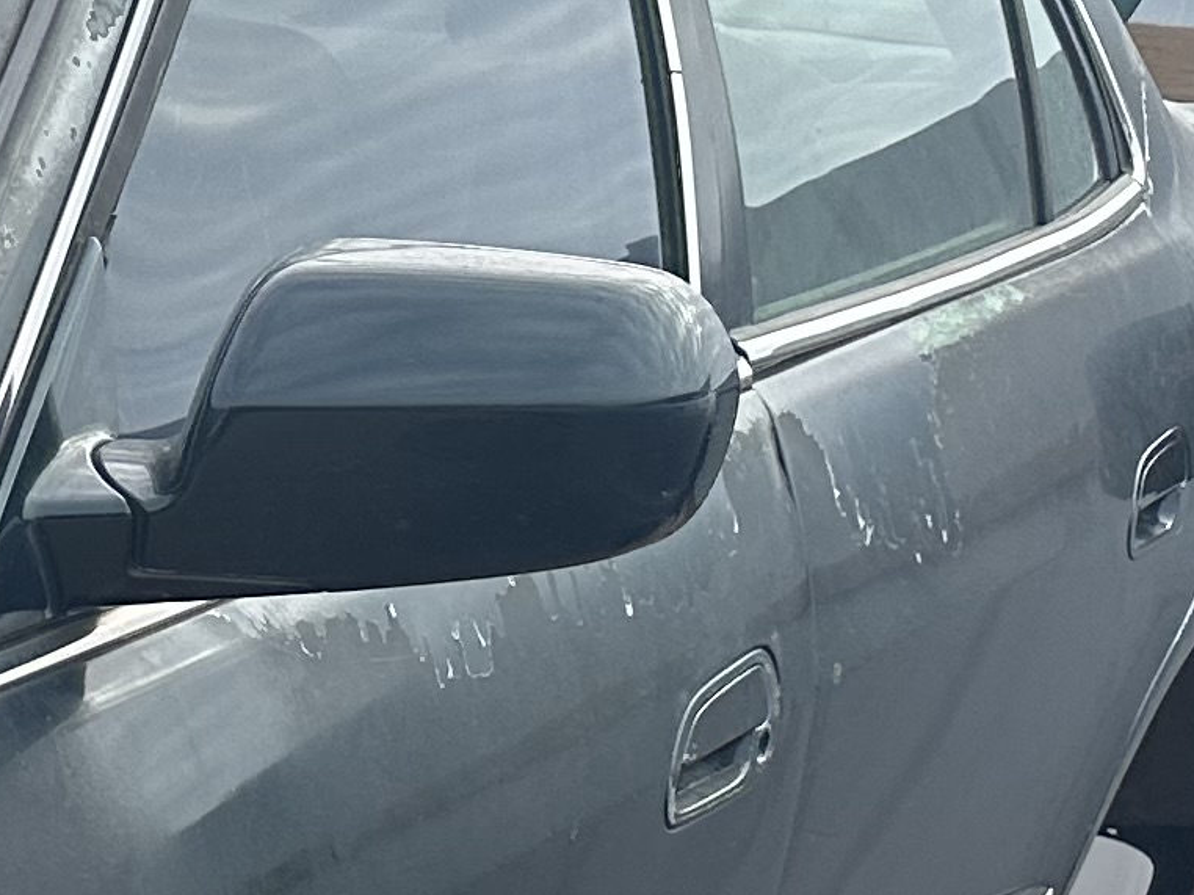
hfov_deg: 12.8
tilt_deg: -15.4
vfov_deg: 11.3
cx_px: -1473
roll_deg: -3.9
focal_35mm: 127
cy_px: 1215
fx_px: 4379
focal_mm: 6.86
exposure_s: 1/1664
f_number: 1.78
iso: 80
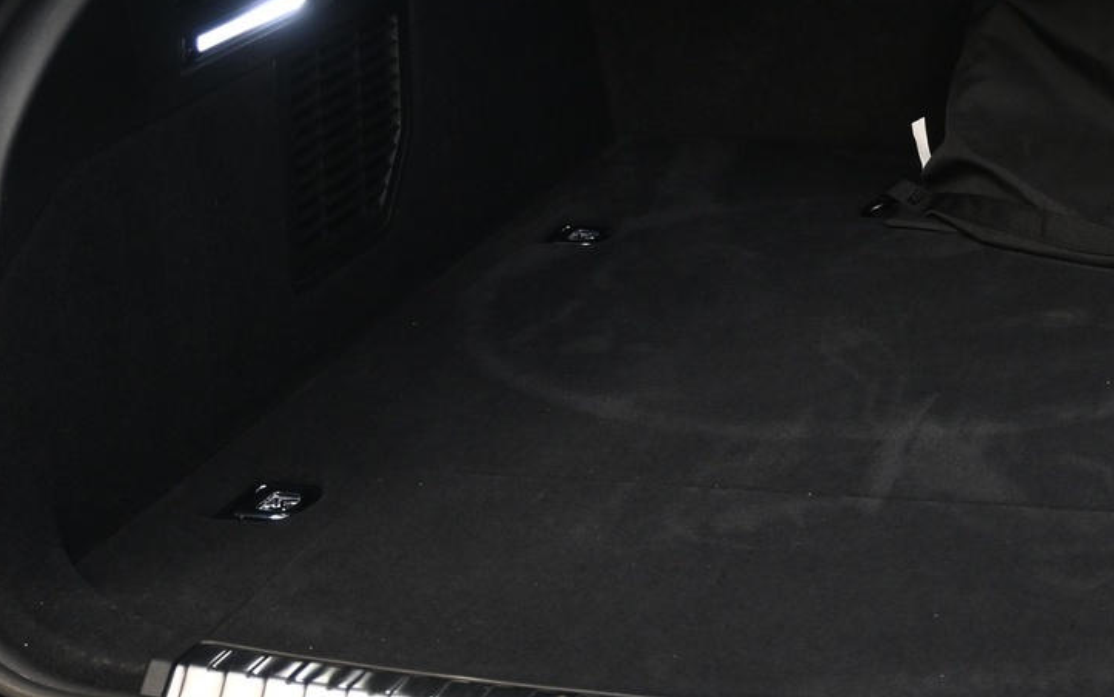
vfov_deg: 14.3
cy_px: 125
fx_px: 2754
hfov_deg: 22.2
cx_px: 1034
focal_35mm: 91
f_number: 4.5
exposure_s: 1/40
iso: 800
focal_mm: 26.5
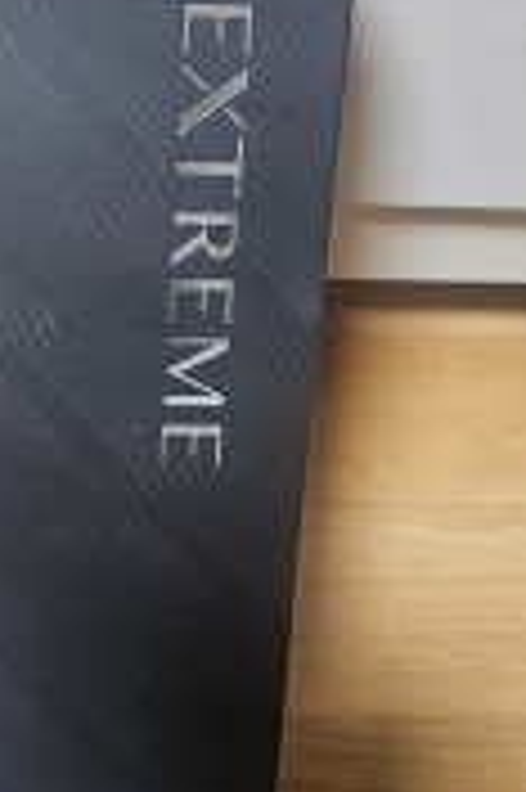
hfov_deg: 26.5
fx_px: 1076
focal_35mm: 49
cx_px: 49
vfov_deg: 40.4
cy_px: 400
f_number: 1.8
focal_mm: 5.4
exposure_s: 1/60
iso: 640
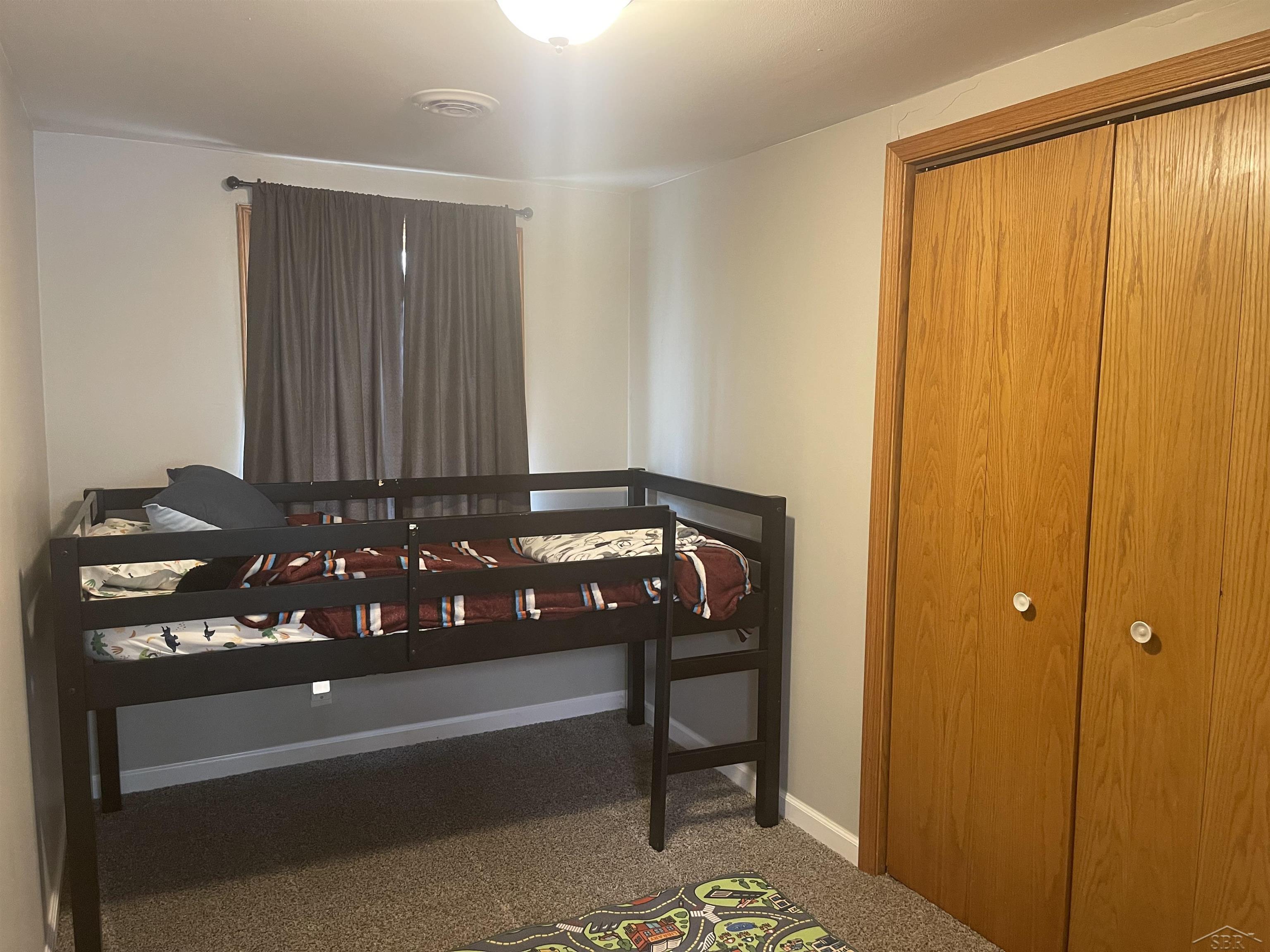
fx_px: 917
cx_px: 635
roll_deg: -0.3
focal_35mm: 25
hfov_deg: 69.4
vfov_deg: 54.9
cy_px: 476
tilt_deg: -6.5
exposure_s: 1/60
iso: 400
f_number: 1.6
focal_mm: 5.1
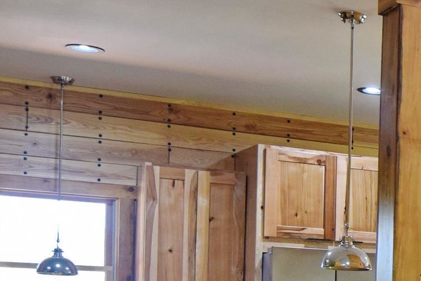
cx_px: 728
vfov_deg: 14.6
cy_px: 331
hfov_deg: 18.3
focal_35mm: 91
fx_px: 1064
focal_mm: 15
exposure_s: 1/80
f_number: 4.5
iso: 400
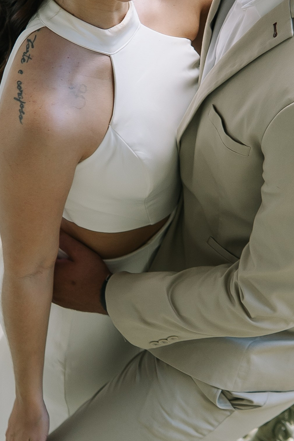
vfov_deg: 16.7
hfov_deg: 11.2
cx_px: 188
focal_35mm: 122
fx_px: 1494
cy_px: 118
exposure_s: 1/125
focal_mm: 30
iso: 125
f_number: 2.8
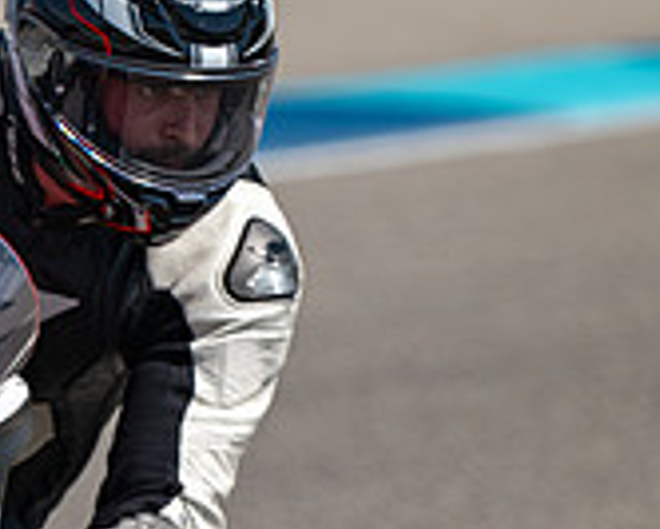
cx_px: -211
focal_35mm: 1606
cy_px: 503
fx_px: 31389
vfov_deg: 1.0
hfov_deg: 1.2
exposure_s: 1/1250
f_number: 6.3
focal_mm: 490
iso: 125
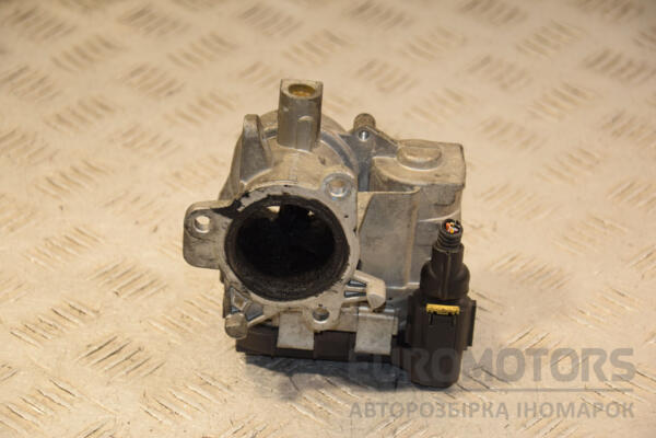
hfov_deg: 16.1
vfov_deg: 10.8
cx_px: 328
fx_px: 2323
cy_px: 219
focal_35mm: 128
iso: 800
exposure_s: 1/200
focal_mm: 85
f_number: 5.6
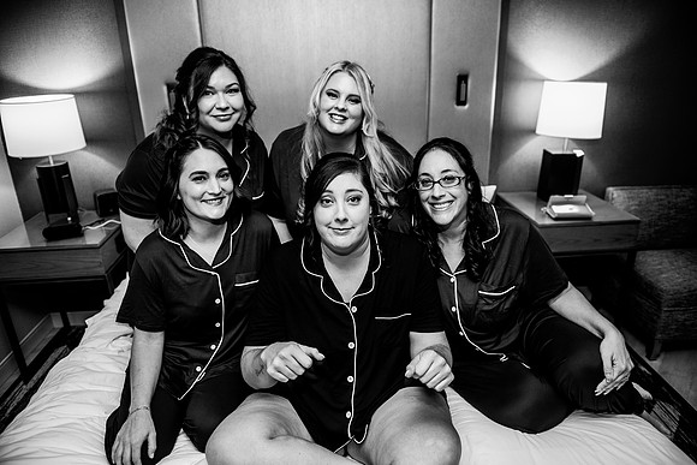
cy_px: 232
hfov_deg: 73.7
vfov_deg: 53.2
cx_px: 348
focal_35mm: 24
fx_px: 465
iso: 200
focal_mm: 24
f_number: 2.8
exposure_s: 1/60
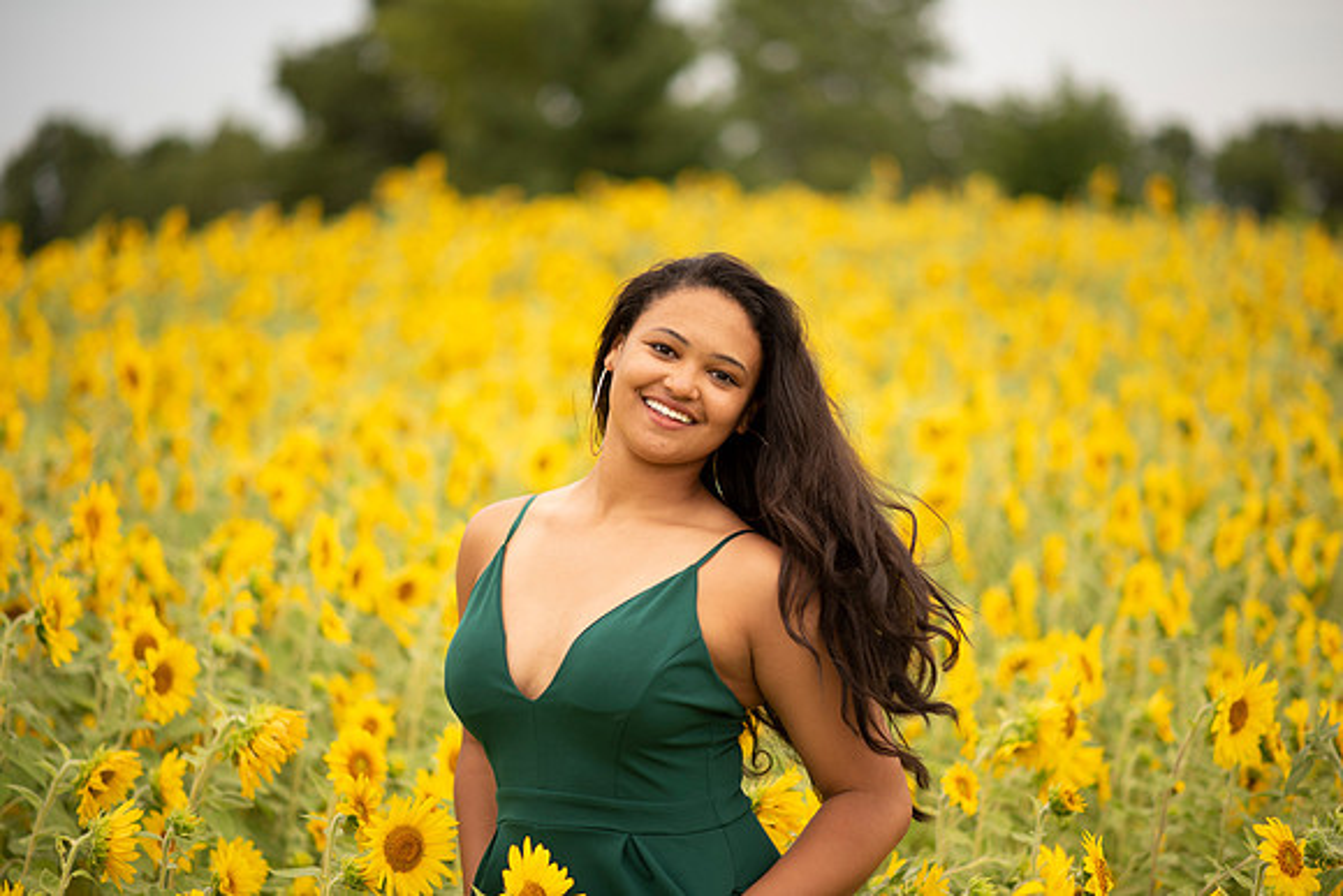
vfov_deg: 16.1
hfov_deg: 23.9
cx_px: 672
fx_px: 3172
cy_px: 448
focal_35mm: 85
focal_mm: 85
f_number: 1.8
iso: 100
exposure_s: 1/250
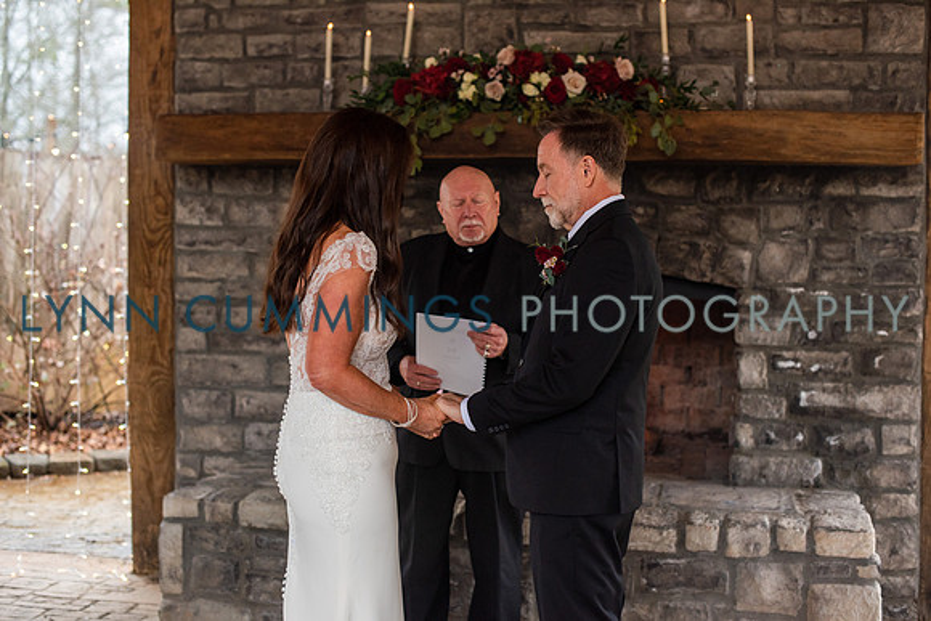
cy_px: 310
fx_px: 1293
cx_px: 466
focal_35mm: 50
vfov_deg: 27.0
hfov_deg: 39.6
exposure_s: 1/200
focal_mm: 50
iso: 640
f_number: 3.2
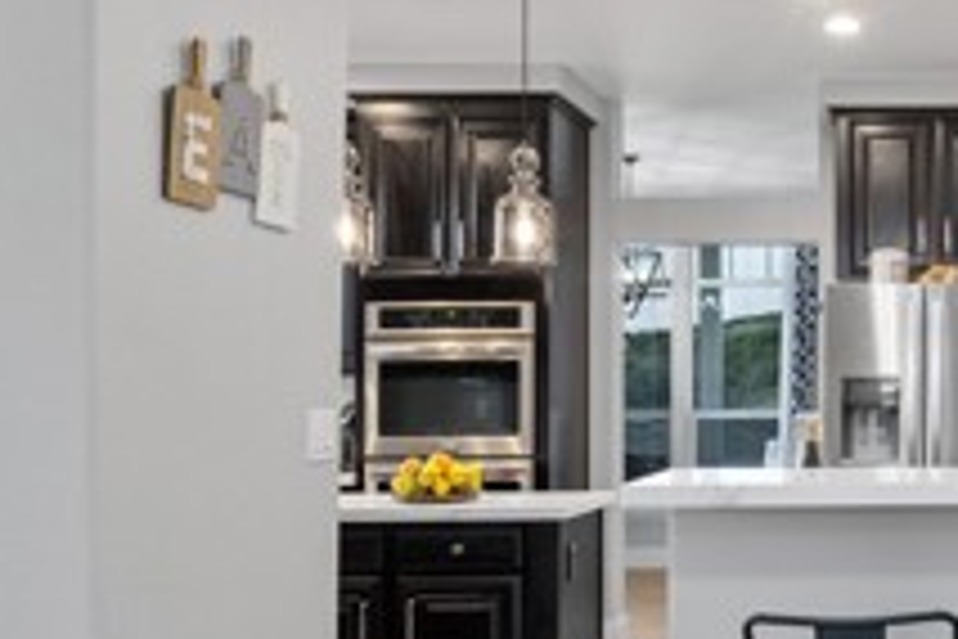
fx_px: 1197
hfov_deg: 38.5
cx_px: 967
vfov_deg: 29.8
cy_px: 371
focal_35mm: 45
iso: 500
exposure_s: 1/2.5
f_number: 8
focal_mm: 15
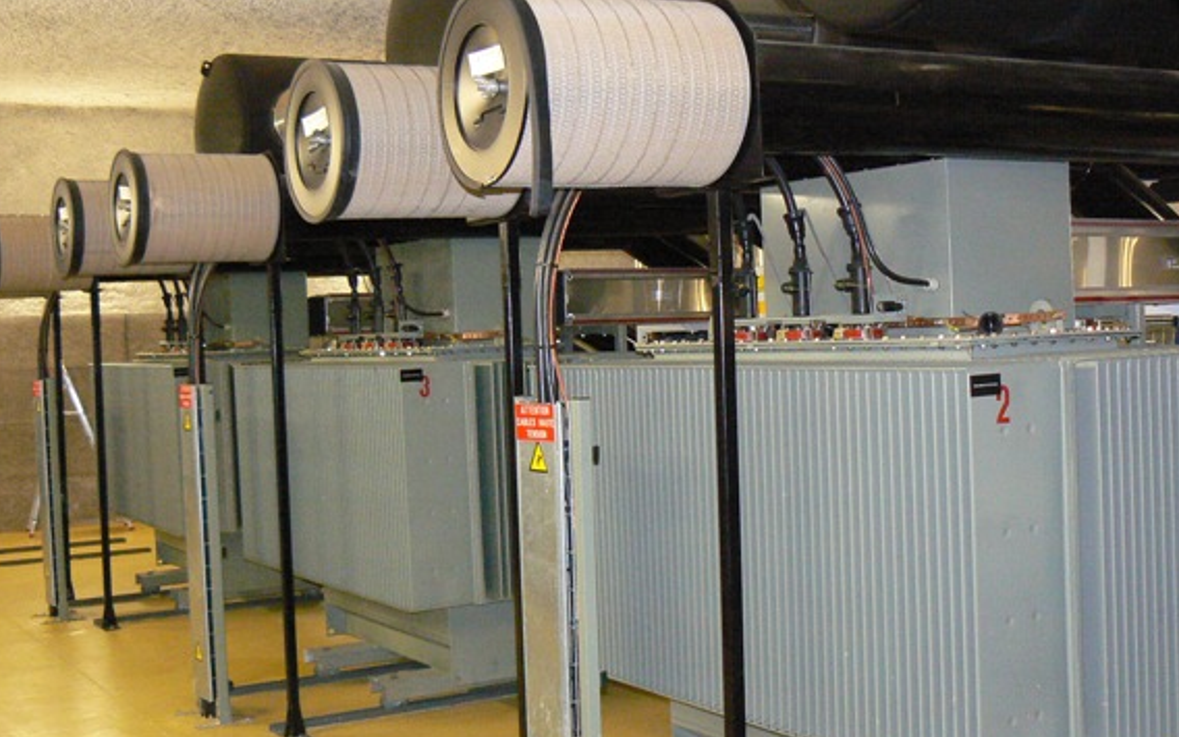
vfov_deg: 26.3
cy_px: 363
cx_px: 631
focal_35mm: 49
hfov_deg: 41.0
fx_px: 1574
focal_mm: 6.9
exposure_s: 1/30
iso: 400
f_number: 2.8
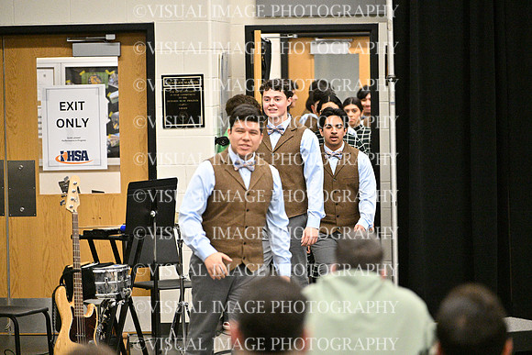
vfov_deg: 9.2
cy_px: 178
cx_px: 266
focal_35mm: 150
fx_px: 2217
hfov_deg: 13.7
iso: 12800
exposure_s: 1/1000
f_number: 2.8
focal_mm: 150
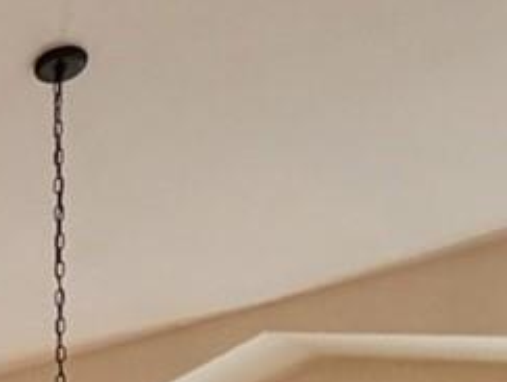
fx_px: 1349
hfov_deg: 11.4
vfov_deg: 13.3
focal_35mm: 92
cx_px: -1027
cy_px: 814
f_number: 2.2
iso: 160
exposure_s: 1/60
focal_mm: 2.22
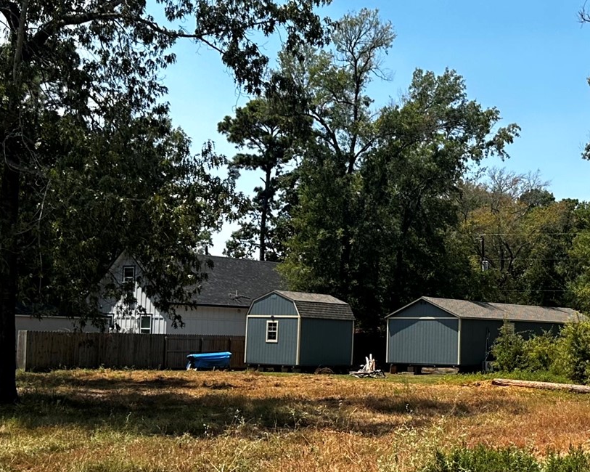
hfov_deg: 31.0
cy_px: 278
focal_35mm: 59
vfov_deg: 25.8
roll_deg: -1.9
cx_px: 485
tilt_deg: +3.8
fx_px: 1030
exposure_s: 1/3861
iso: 80
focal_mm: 6.86
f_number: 1.78
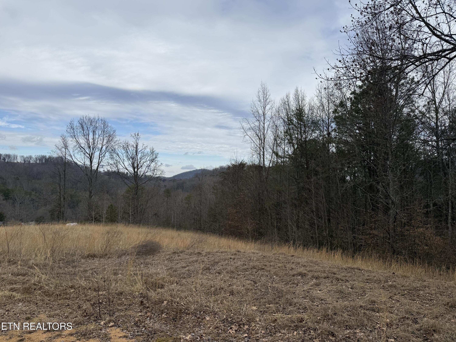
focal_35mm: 24
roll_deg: -1.3
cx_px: 228
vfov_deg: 56.8
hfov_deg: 71.6
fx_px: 316
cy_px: 171
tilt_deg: +3.2
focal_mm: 6.76
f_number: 1.78
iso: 80
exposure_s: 1/4673
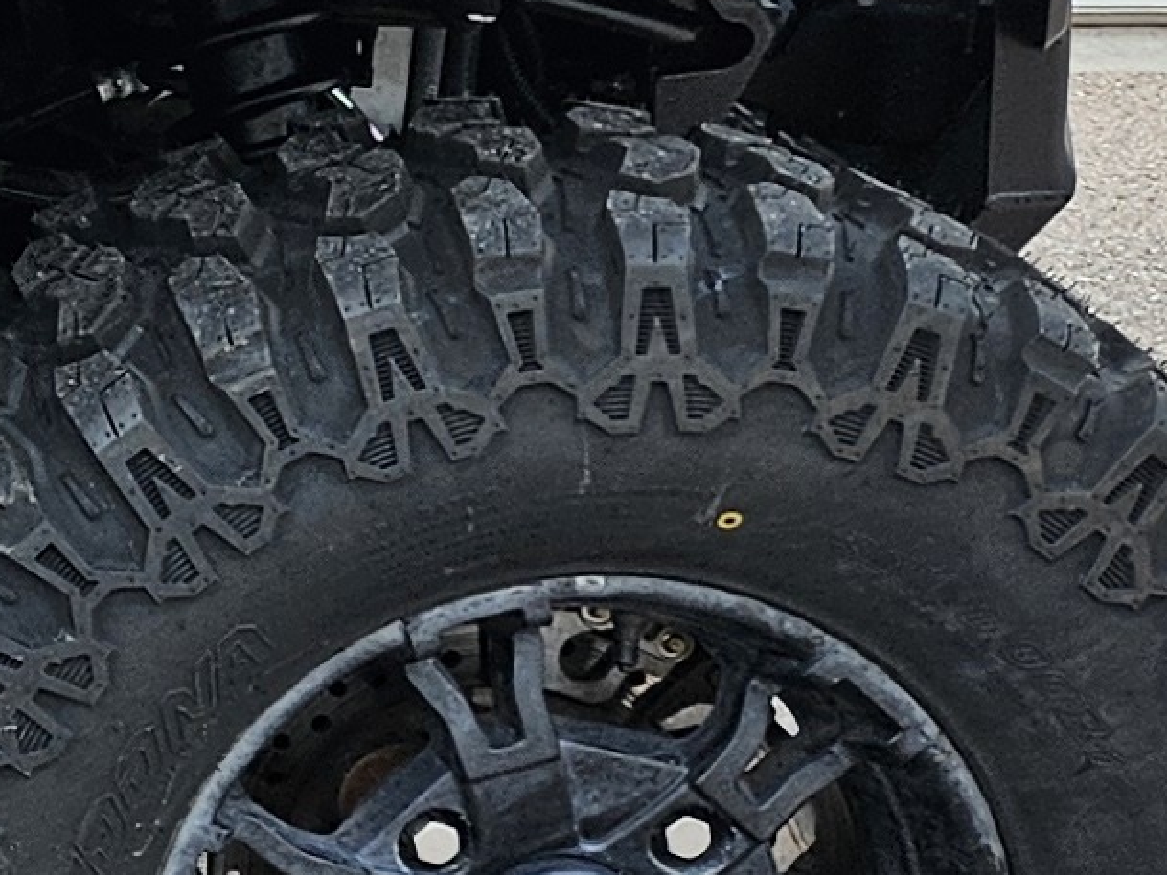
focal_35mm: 151
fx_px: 5092
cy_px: -496
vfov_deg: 9.5
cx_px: -1893
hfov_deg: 10.6
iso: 25
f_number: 1.8
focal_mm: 5.4
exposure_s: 1/547
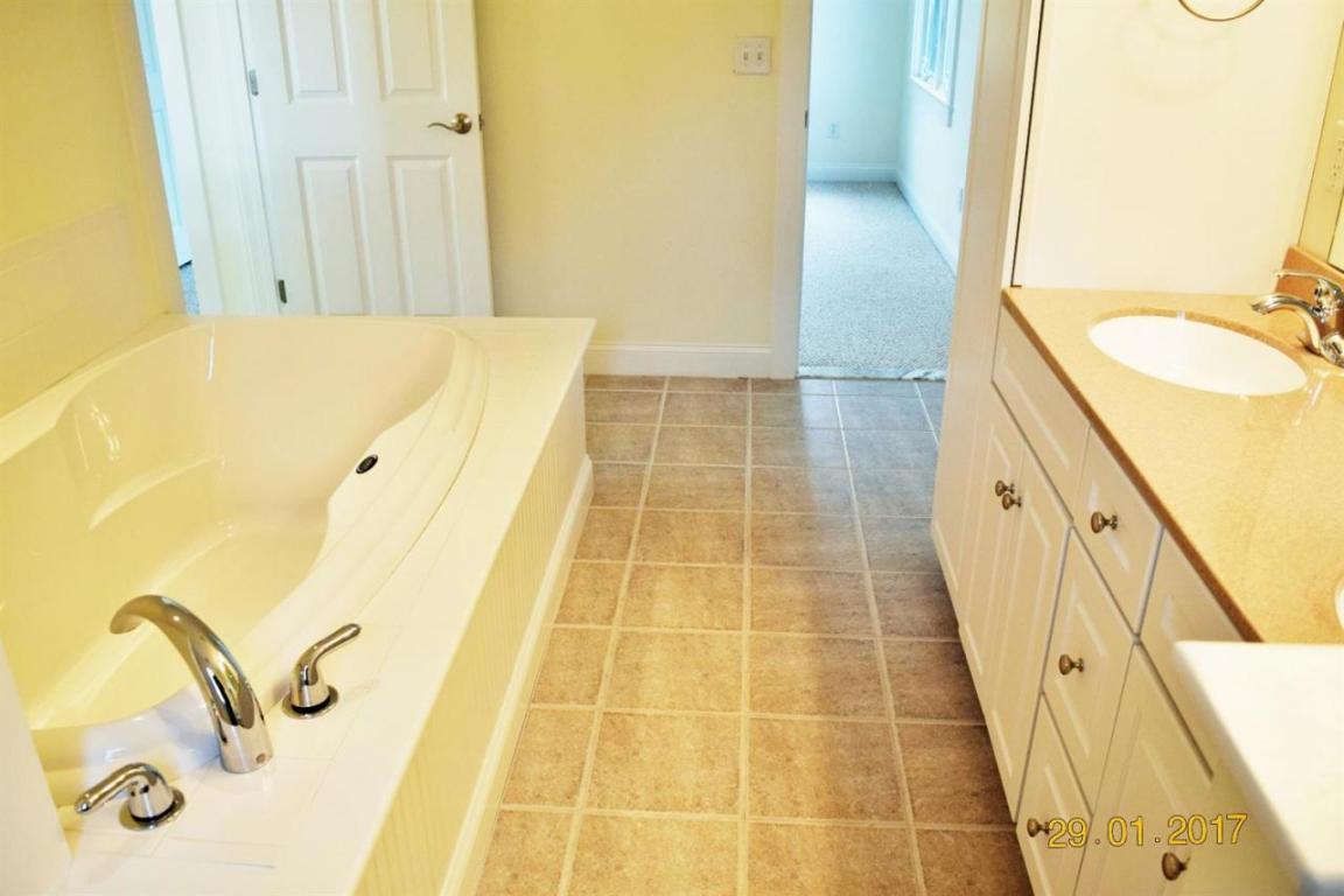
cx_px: 672
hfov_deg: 67.4
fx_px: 1008
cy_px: 448
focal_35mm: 27
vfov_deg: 47.9
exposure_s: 1/100
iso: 400
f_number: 5
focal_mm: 18
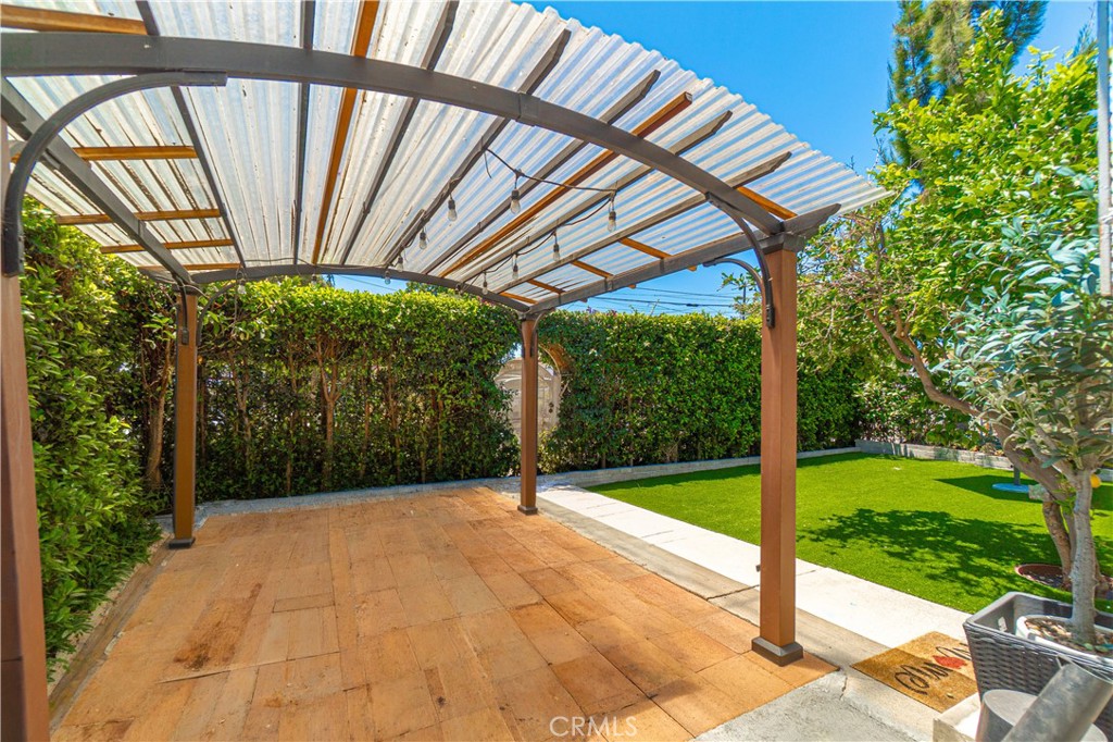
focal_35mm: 15
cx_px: 556
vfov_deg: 77.3
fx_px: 464
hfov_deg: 100.4
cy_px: 371
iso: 100
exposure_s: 1/250
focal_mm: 10
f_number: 7.1
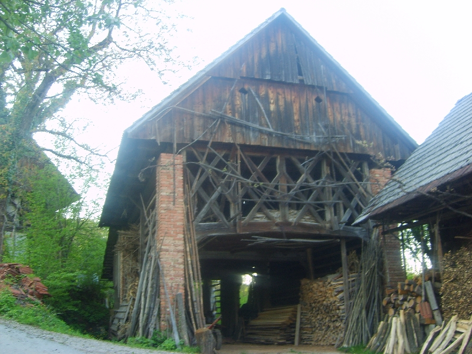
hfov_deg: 52.6
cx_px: 236
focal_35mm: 35
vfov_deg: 40.7
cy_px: 177
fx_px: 477
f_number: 2.8
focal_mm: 5.8
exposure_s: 1/45
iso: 50
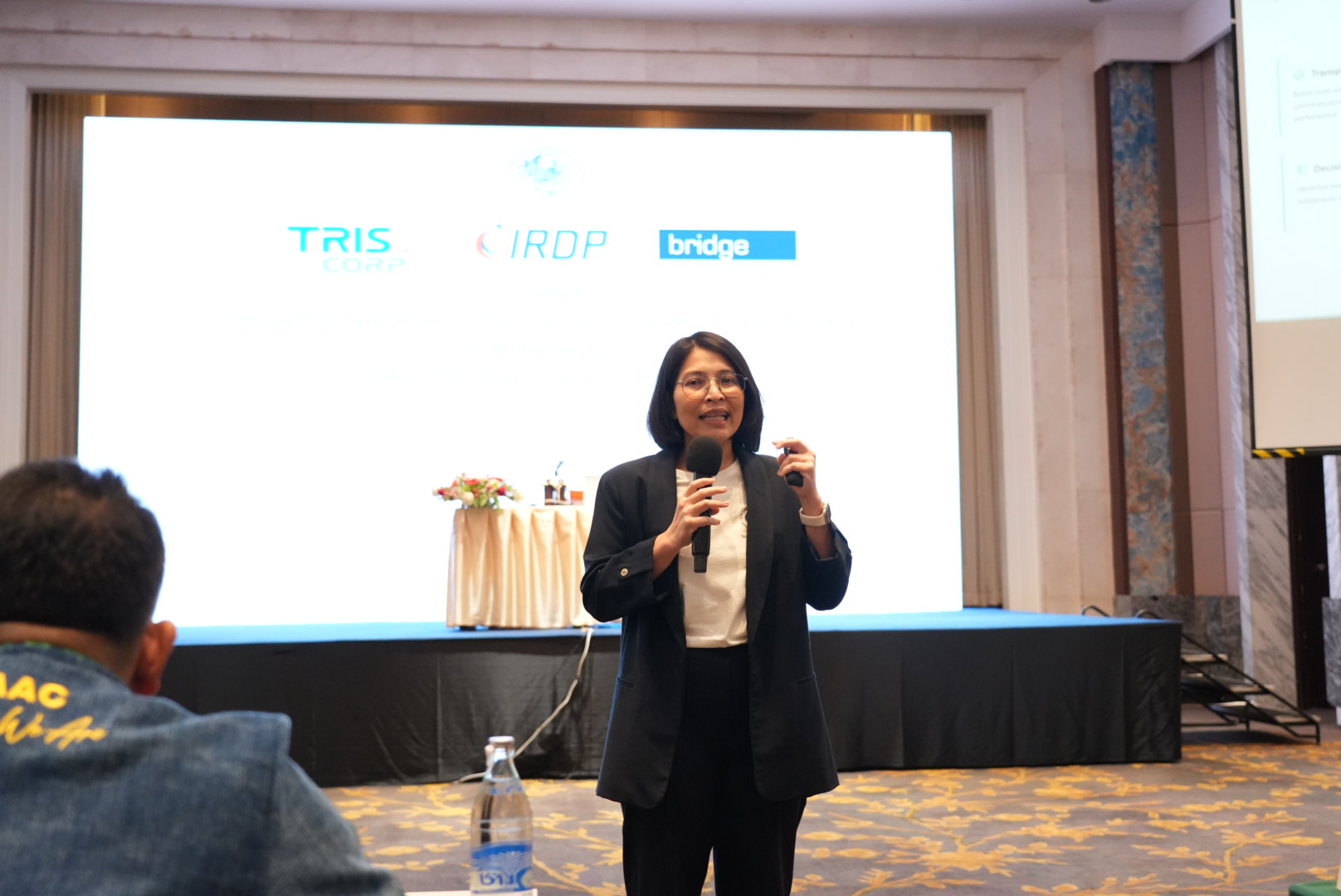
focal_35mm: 40
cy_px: 448
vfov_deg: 33.5
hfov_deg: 48.4
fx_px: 1491
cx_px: 670
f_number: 4
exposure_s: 1/160
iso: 6400
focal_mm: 40
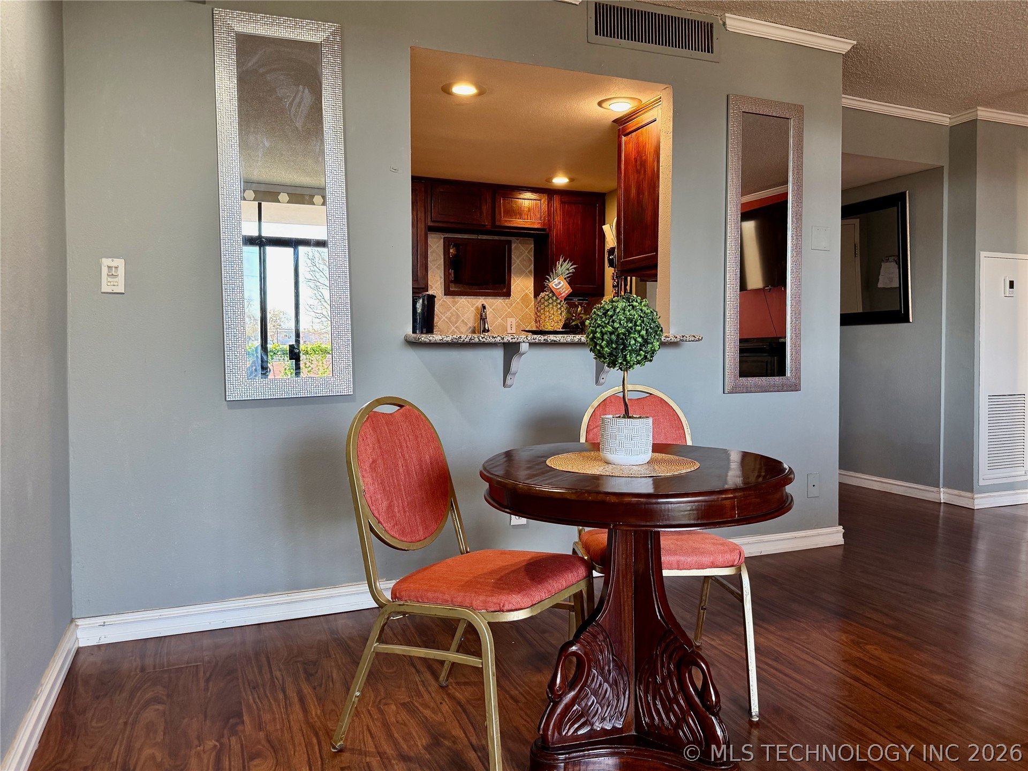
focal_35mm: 24
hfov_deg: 71.6
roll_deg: -0.1
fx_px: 713
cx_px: 514
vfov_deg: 56.8
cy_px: 386
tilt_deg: -3.9
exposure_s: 1/120
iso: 200
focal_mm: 6.76
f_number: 1.78
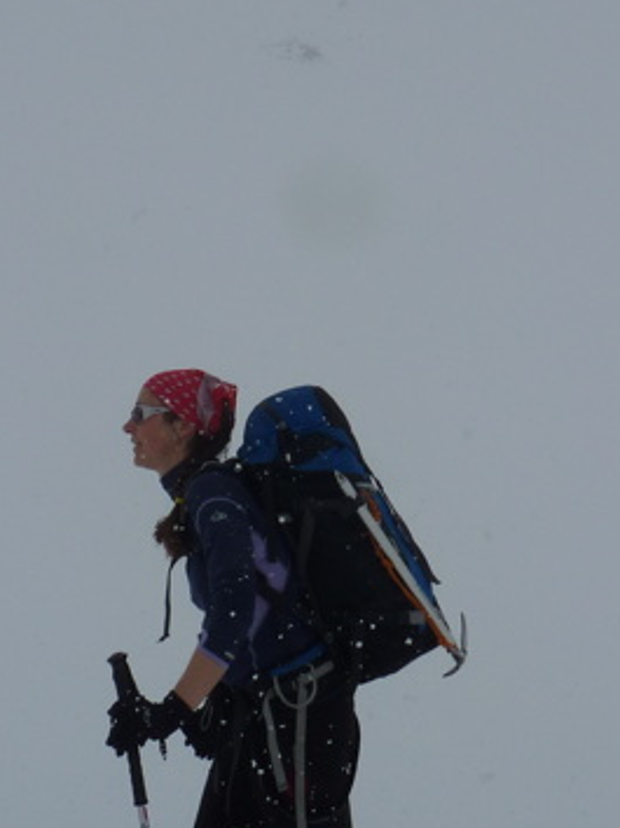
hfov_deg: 23.2
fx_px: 1506
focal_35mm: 63
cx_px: 365
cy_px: 271
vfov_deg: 30.5
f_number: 6.3
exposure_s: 1/2000
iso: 80
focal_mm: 4.7
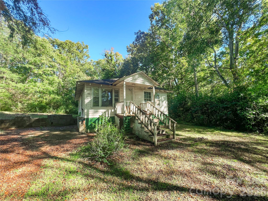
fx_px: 101
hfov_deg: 106.2
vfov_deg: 89.9
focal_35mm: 13
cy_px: 100
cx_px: 134
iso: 32
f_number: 1.8
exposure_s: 1/100
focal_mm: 1.57
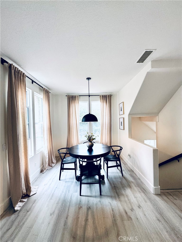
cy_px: 121
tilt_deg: -0.8
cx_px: 91
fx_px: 98
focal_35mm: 14
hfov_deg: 85.7
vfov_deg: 102.1
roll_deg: +1.6
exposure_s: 1/120
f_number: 2.2
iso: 160
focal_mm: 2.22
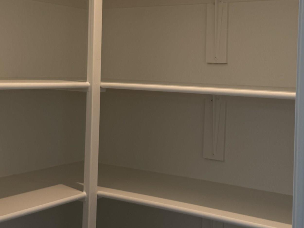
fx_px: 518
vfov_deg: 24.6
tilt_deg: -0.5
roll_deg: -1.2
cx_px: 152
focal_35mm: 59
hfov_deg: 32.7
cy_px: 69
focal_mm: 6.76
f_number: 1.78
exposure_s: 1/120
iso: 64
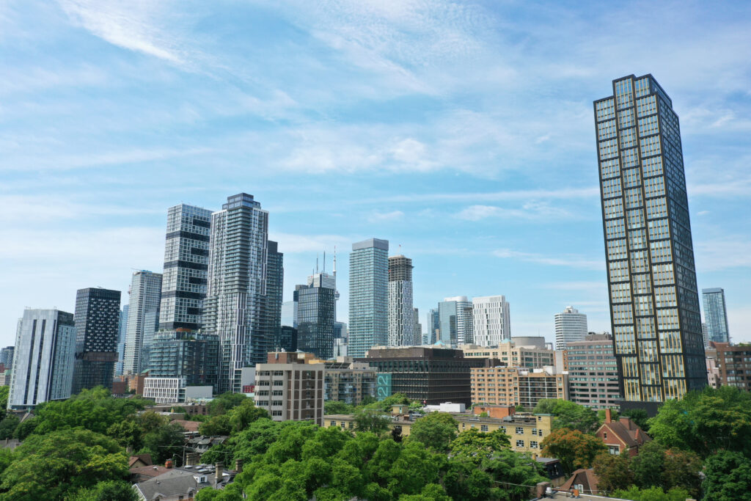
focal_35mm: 28
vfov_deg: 46.4
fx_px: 584
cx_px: 376
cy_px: 250
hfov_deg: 65.5
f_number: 5.6
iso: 100
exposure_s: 1/400
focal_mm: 10.26
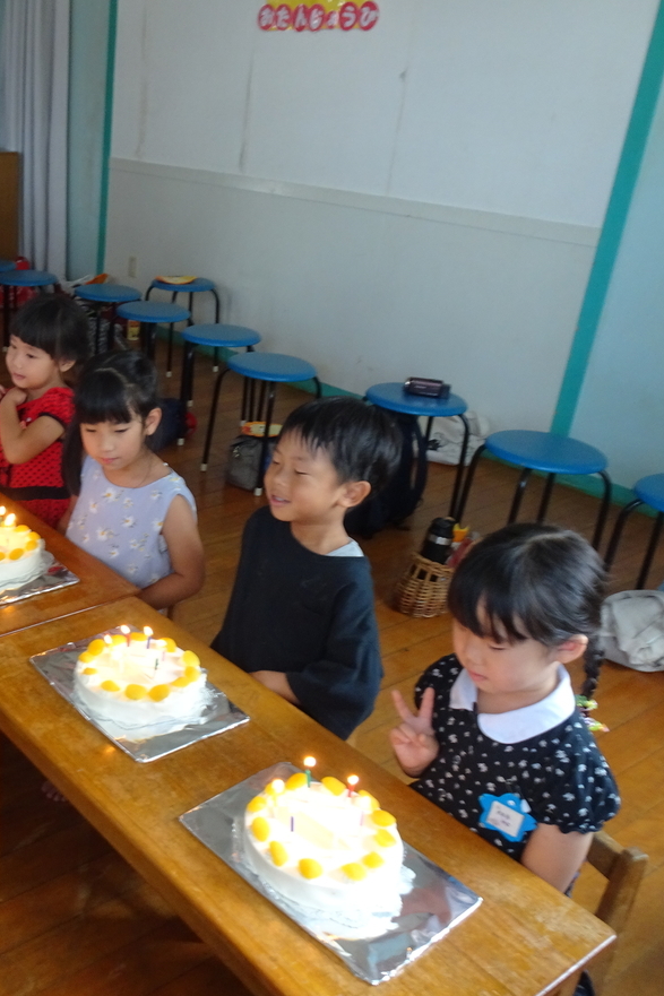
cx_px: 59
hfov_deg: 36.3
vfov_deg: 55.8
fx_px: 941
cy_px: 505
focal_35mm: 34
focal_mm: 4.1
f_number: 3.5
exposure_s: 1/30
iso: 160
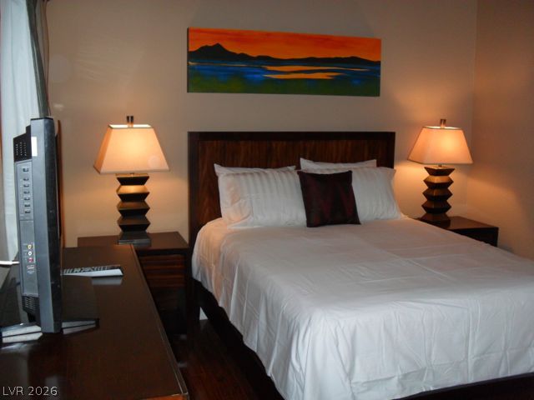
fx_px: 540
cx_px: 267
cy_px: 200
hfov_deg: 52.6
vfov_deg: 40.7
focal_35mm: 35
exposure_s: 1/45
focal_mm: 6.3
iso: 200
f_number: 3
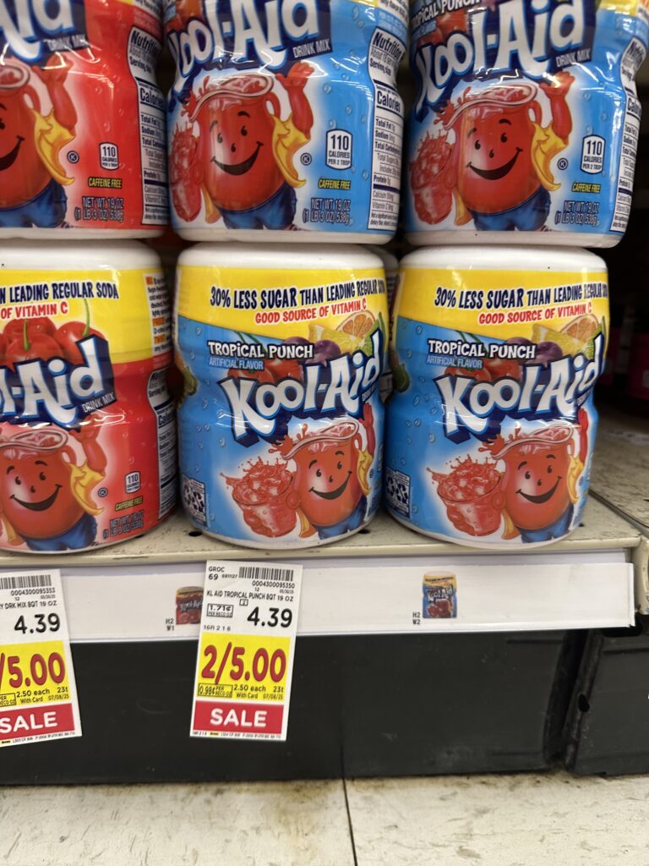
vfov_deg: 71.6
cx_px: 324
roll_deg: -0.9
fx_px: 600
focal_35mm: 24
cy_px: 433
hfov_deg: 56.8
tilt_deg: -13.3
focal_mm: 6.86
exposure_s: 1/62
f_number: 1.78
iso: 160
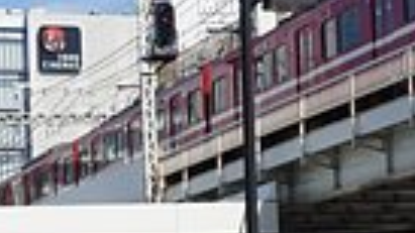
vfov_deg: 6.1
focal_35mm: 200
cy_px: 215
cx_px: 176
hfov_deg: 10.8
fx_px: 2200
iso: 100
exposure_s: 1/160
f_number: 11
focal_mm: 34
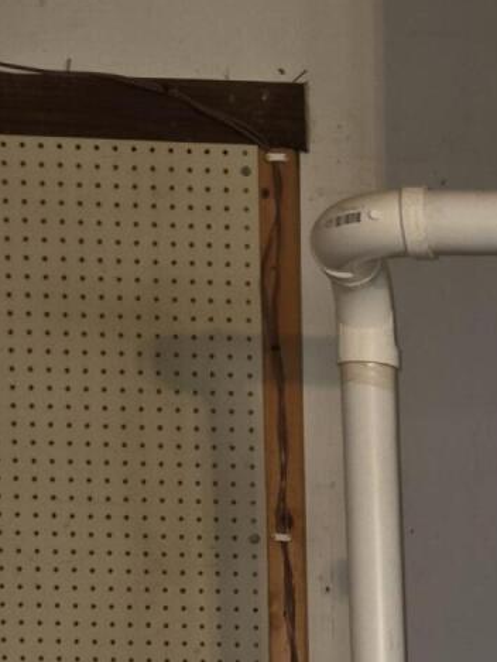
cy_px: 933
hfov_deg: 13.7
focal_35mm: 98
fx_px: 1875
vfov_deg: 18.2
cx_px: 854
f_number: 1.7
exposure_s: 1/12
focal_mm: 6.3
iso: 320
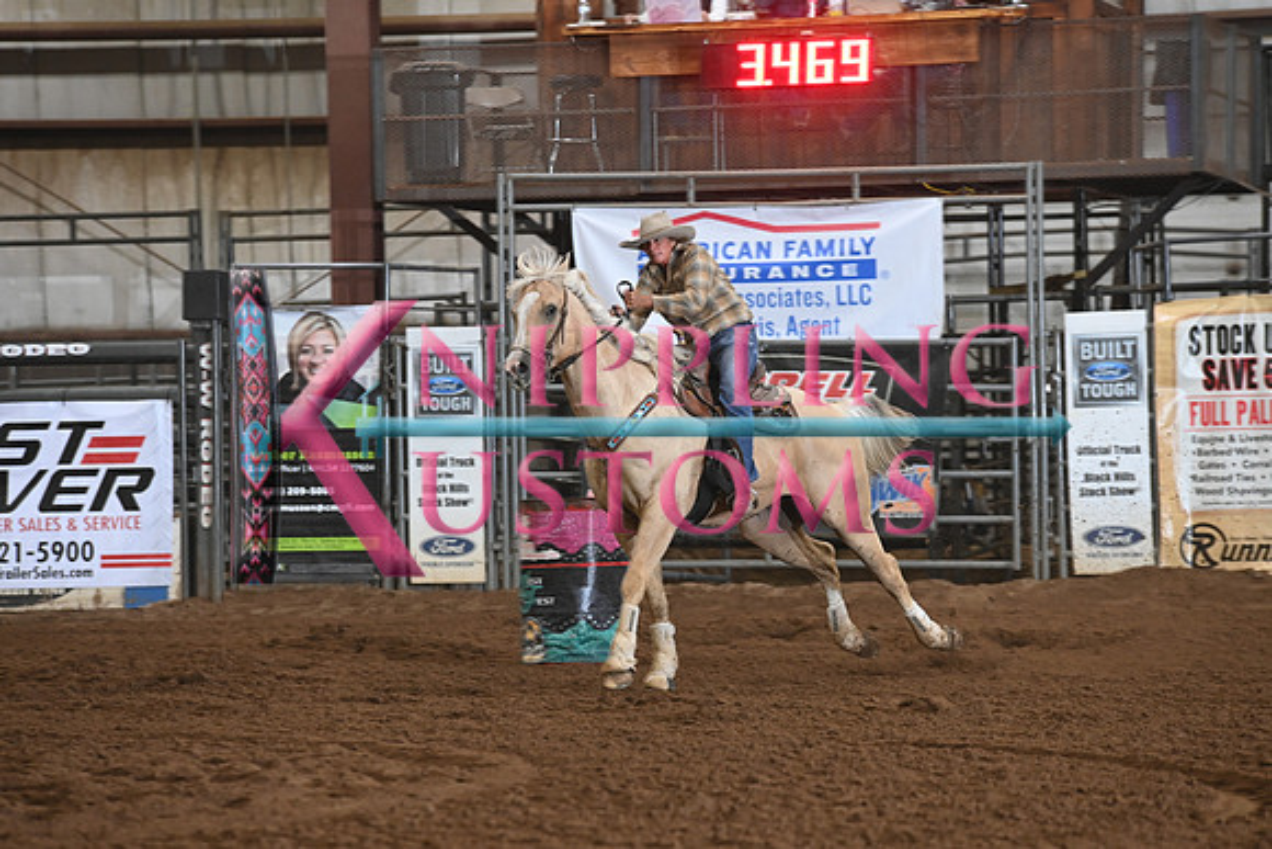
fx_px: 7068
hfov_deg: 10.3
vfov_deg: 6.9
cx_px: 636
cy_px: 424
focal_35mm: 200
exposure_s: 1/250
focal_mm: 200
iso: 3200
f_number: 5
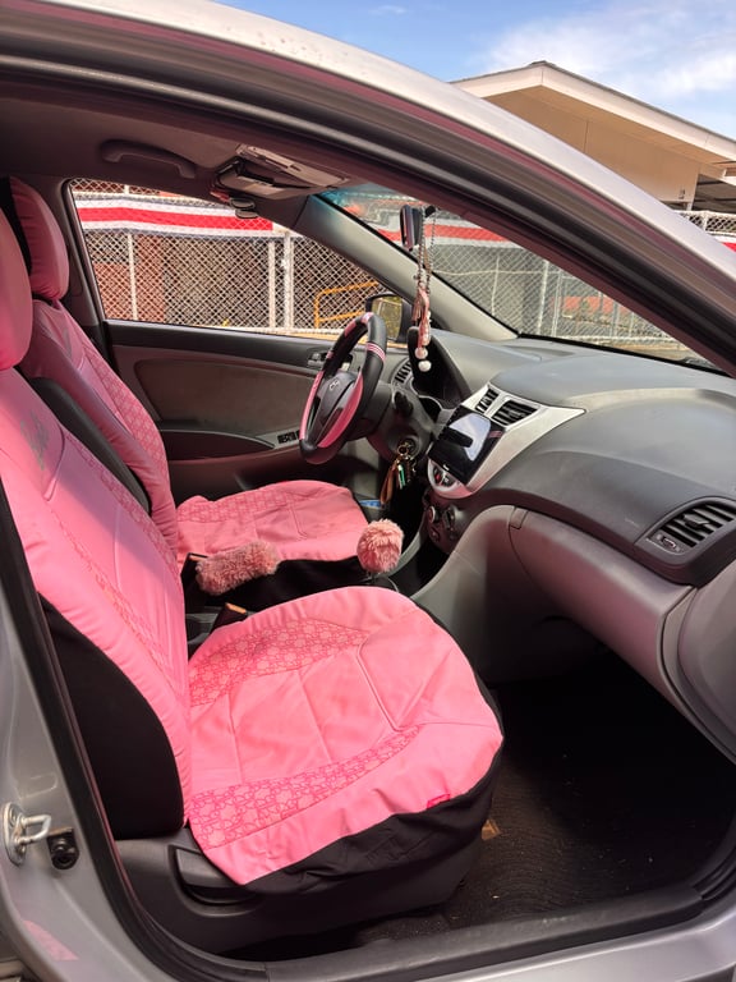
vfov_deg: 67.3
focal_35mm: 26
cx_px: 368
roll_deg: -2.4
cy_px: 491
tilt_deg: -20.9
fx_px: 737
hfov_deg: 53.1
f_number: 1.6
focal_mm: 5.96
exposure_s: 1/550
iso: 50
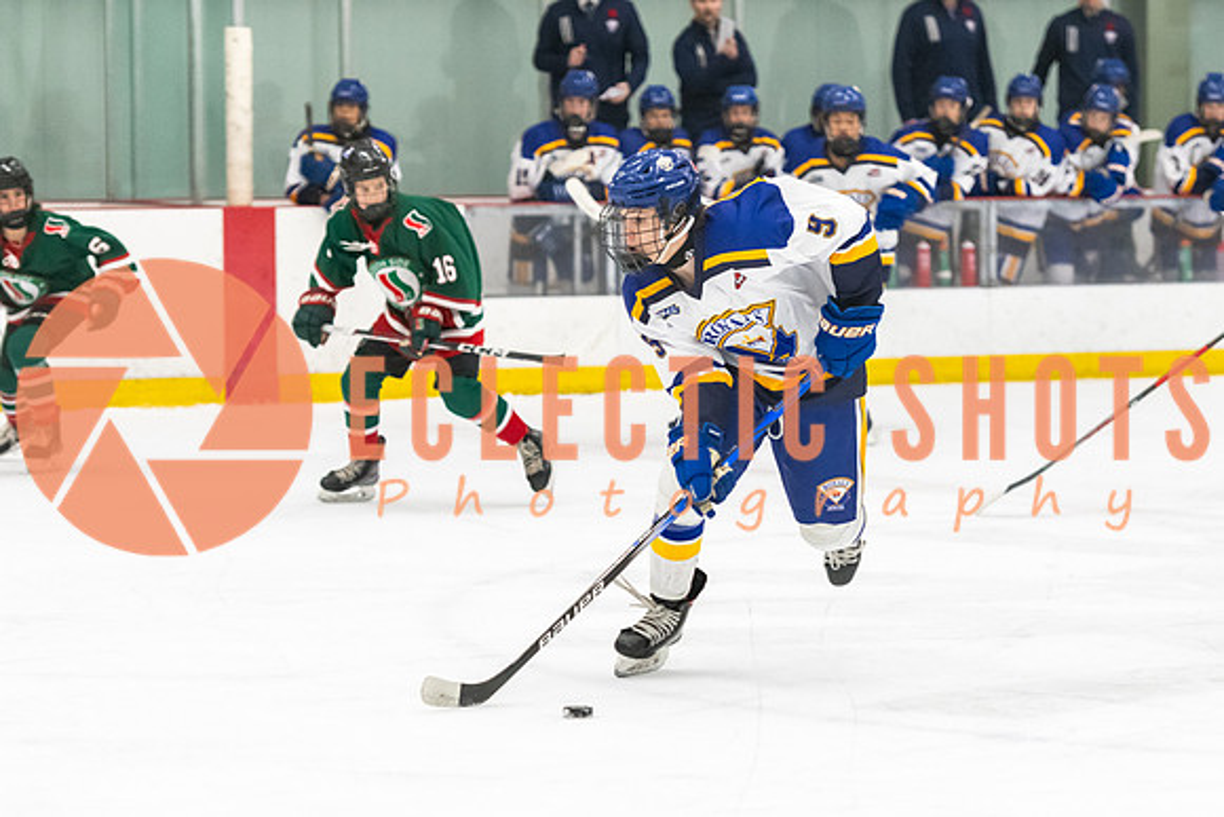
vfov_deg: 8.6
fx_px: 5427
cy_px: 579
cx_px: 718
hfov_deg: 12.9
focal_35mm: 160
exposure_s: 1/800
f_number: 2.8
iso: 4000
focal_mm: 112
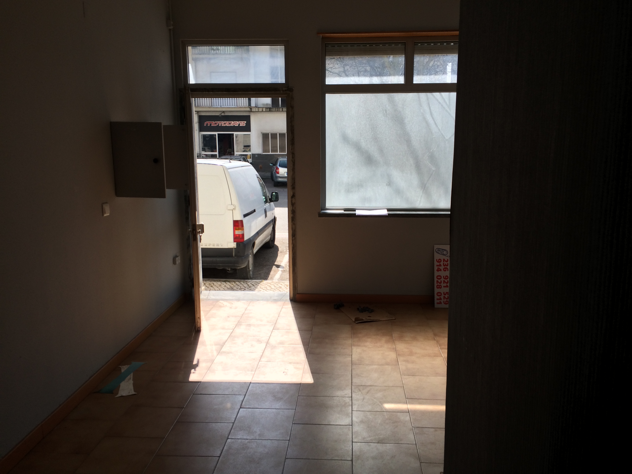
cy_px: 237
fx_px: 529
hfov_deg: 61.7
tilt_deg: -9.7
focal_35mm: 29
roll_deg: -0.3
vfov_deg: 48.2
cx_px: 316
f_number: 2.2
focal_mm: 4.15
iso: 32
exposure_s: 1/912
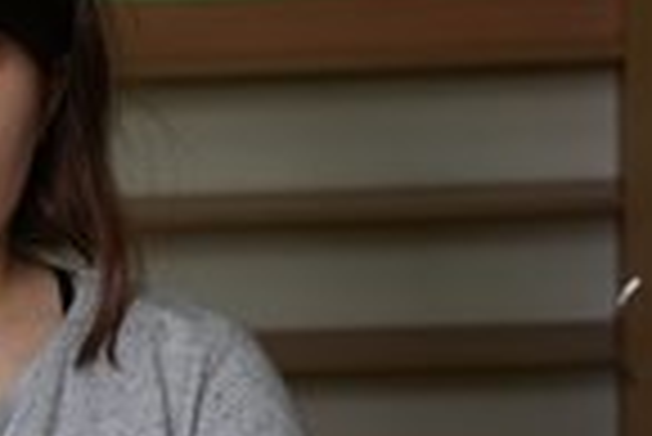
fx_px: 2393
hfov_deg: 14.9
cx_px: -184
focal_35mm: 132
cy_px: 256
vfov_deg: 10.4
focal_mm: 32
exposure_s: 1/250
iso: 800
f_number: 4
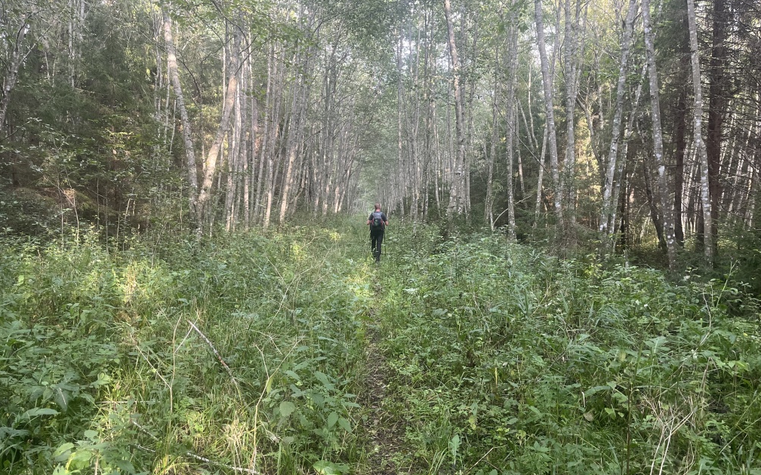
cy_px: 256
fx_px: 581
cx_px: 381
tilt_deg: -5.0
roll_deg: -0.3
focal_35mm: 28
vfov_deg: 44.5
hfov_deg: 66.5
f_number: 1.6
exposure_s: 1/101
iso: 125
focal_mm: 5.1
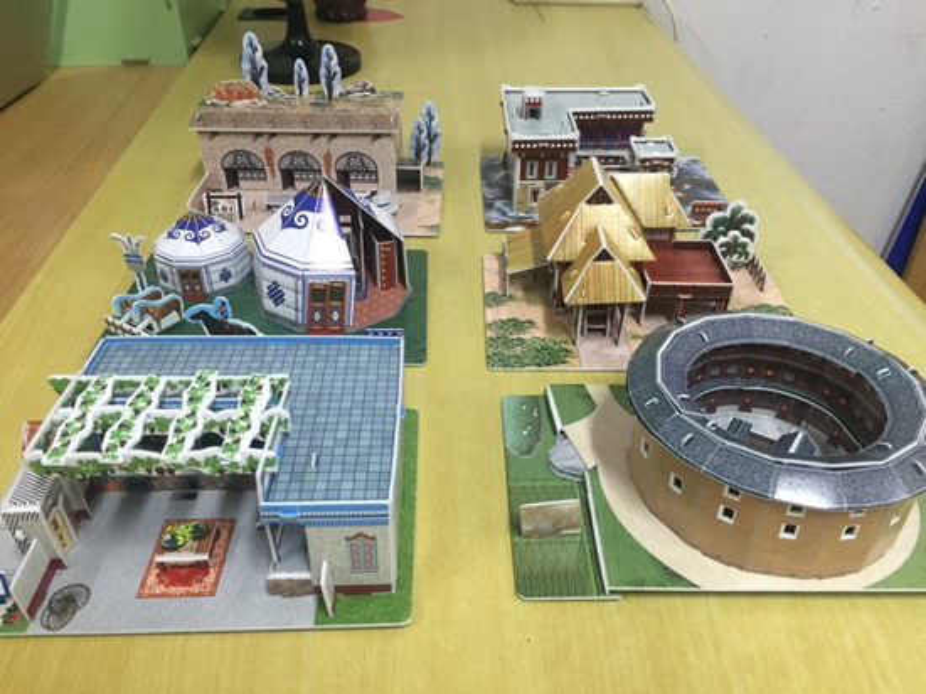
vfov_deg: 48.2
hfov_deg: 61.7
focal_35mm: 29
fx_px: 775
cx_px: 463
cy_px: 347
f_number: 2.2
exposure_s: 1/33
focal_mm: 4.15
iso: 160
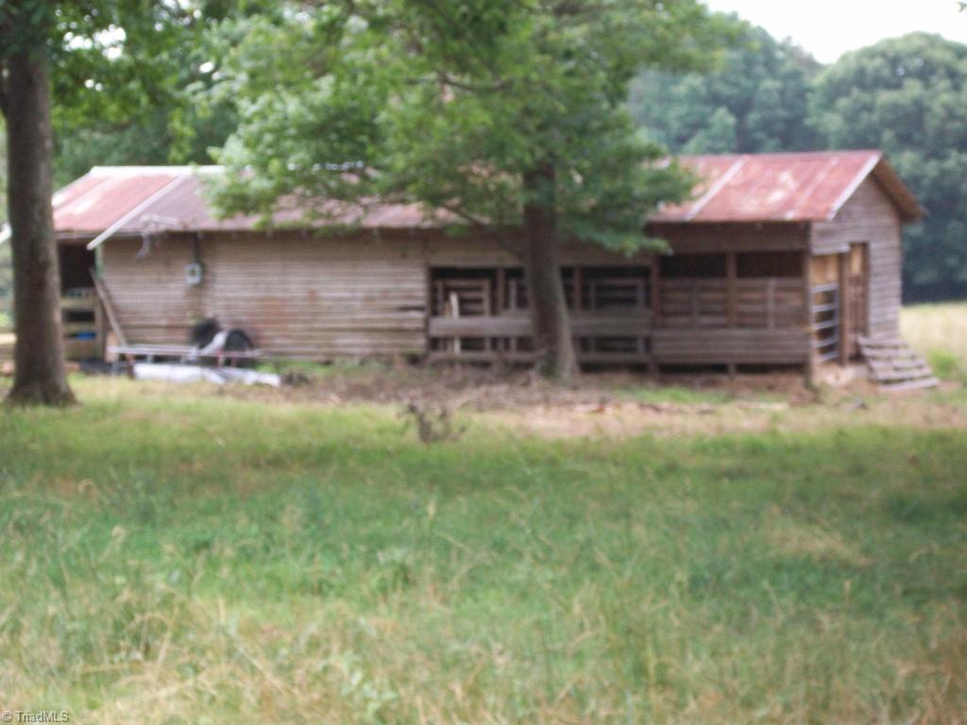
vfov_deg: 15.4
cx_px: 484
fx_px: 2682
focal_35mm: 96
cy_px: 362
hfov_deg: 20.4
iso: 160
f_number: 5.2
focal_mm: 17.1
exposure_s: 1/60
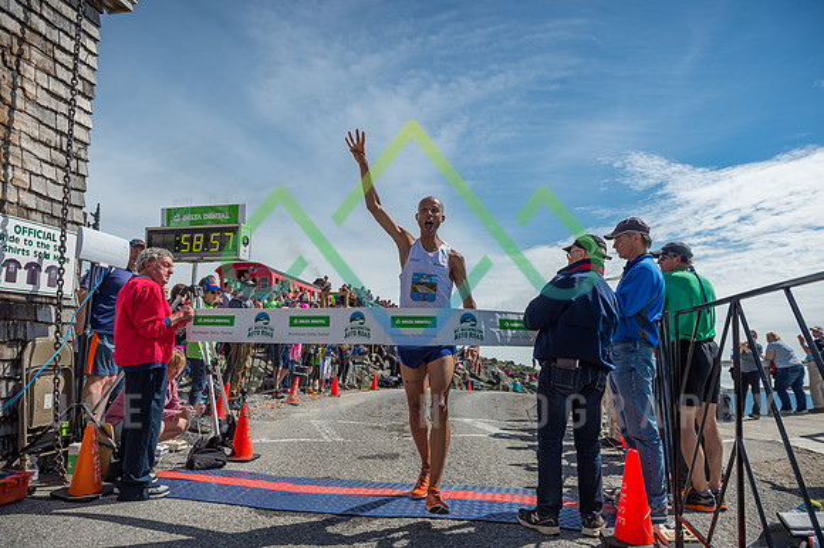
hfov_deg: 73.8
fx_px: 549
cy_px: 274
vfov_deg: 53.1
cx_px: 412
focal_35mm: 24
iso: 640
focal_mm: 24
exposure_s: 1/8000
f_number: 5.6
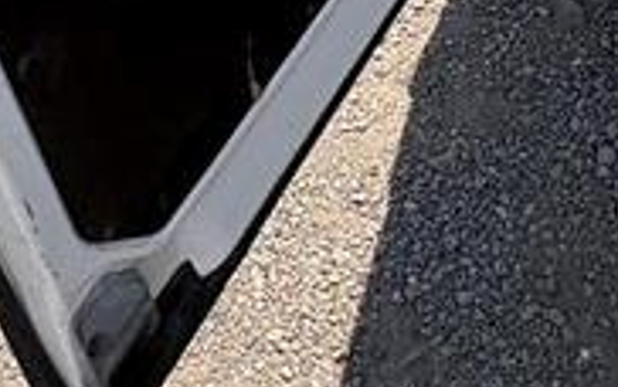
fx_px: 1230
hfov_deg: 28.0
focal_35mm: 73
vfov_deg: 12.5
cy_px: -621
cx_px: 204
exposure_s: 1/1048
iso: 50
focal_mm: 2.22
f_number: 2.2
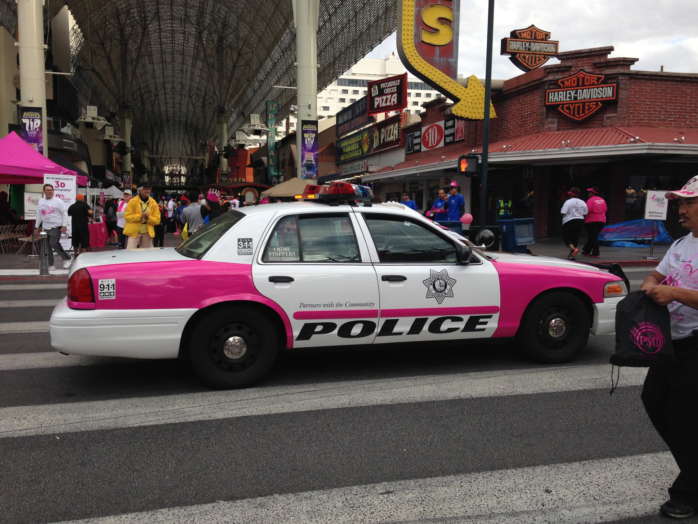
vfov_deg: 42.9
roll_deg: +0.7
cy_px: 262
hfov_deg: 55.4
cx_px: 349
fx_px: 665
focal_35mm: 33
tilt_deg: -5.1
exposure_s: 1/364
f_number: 2.4
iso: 50
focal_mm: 4.12
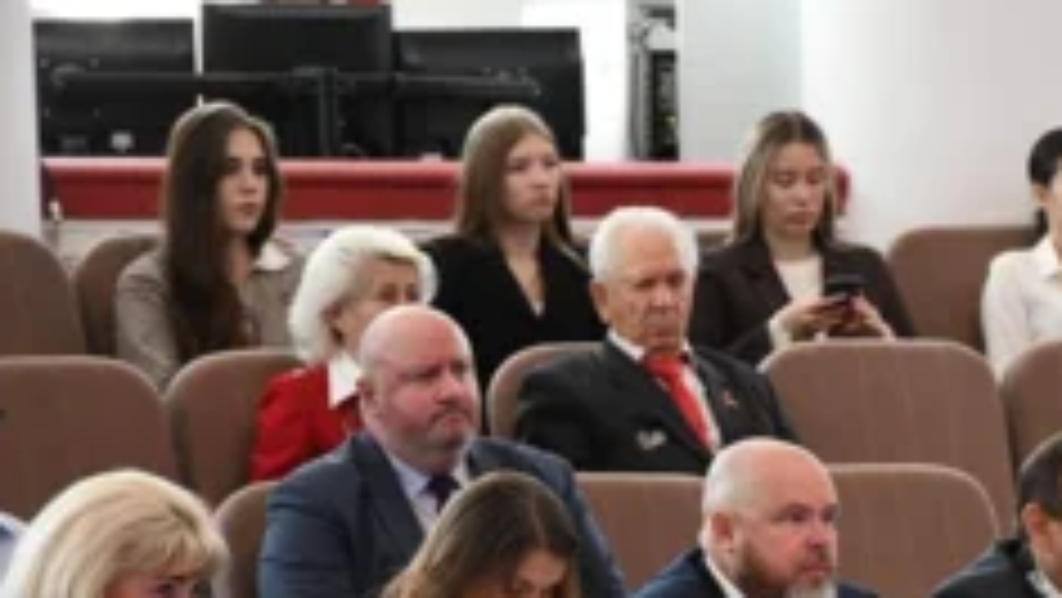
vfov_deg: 4.8
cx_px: 806
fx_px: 7100
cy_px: 524
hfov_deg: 8.5
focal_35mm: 252
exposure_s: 1/80
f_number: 5.6
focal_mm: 95
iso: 3200
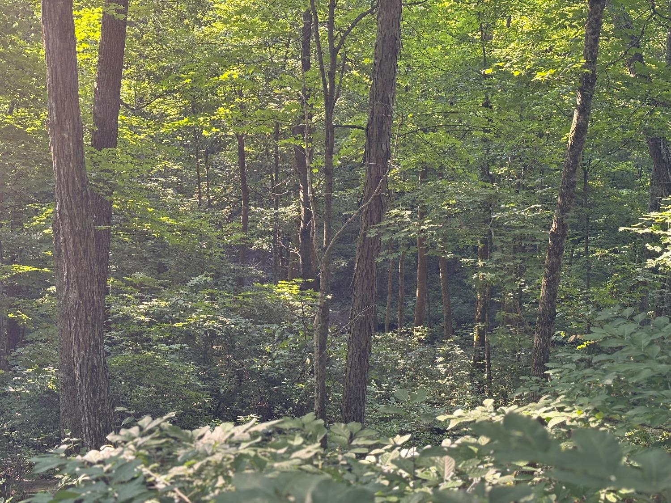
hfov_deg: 36.8
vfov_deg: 28.0
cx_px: 336
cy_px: 252
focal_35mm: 52
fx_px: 1008
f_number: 1.6
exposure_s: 1/60
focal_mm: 5.96
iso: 64
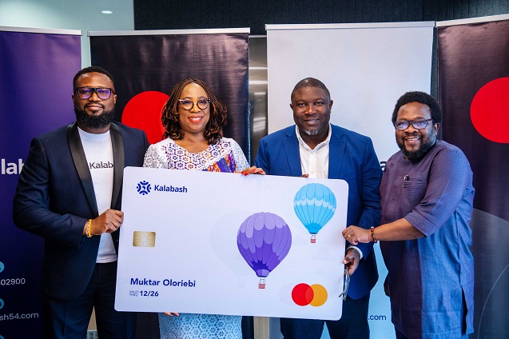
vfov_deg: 28.0
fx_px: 678
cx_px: 254
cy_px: 170
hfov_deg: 41.1
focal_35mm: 48
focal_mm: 48
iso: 2000
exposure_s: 1/200
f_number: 3.5
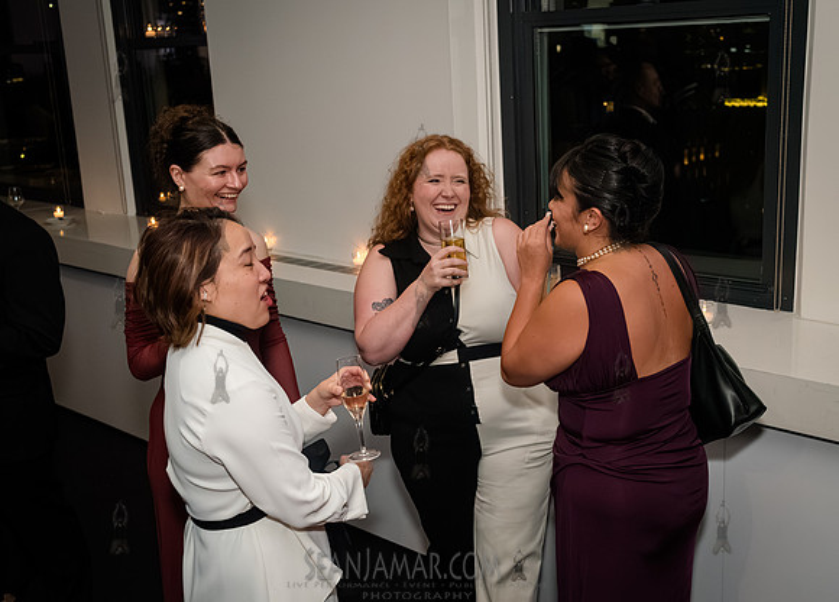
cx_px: 492
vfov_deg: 33.6
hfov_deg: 45.5
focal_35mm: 42
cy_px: 313
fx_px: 995
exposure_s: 1/400
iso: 8000
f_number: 5
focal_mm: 35
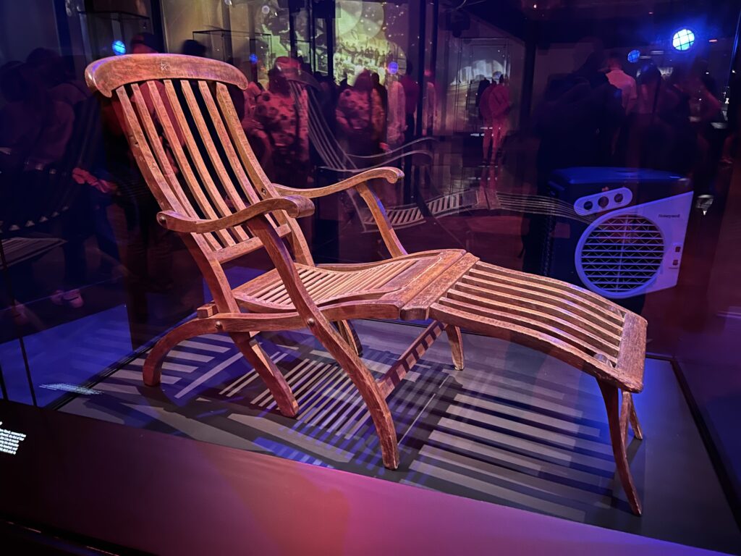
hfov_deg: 67.3
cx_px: 370
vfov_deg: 53.1
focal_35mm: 26
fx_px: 557
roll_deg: +0.7
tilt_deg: -18.9
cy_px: 278
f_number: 1.5
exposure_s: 1/9
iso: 800
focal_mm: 5.7
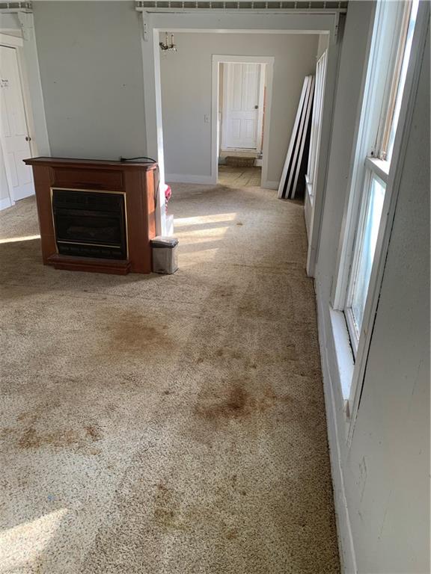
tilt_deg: -24.1
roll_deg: -1.3
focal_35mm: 26
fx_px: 432
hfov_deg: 53.1
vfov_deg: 67.3
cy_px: 287
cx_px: 216
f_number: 1.8
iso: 100
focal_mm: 4.25
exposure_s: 1/90
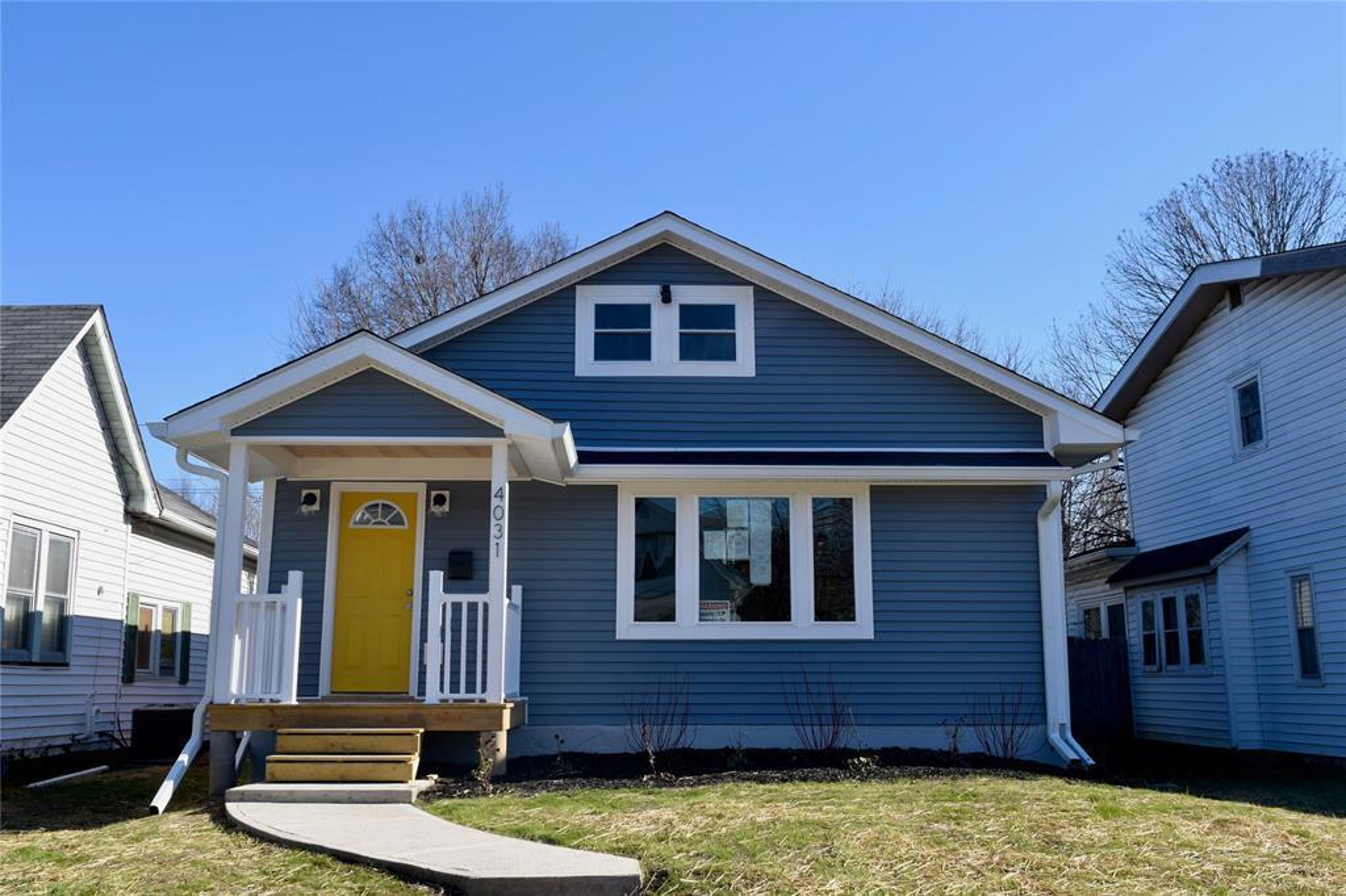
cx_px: 673
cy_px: 448
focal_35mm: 33
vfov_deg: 39.9
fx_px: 1233
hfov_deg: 57.2
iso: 200
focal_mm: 22
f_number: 8
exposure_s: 1/250
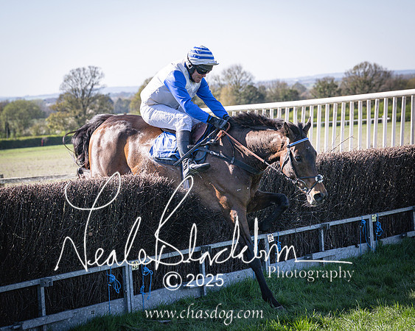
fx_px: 1339
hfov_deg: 17.6
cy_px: 169
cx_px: 200
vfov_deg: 14.1
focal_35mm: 109
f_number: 4
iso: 200
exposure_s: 1/1600
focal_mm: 70
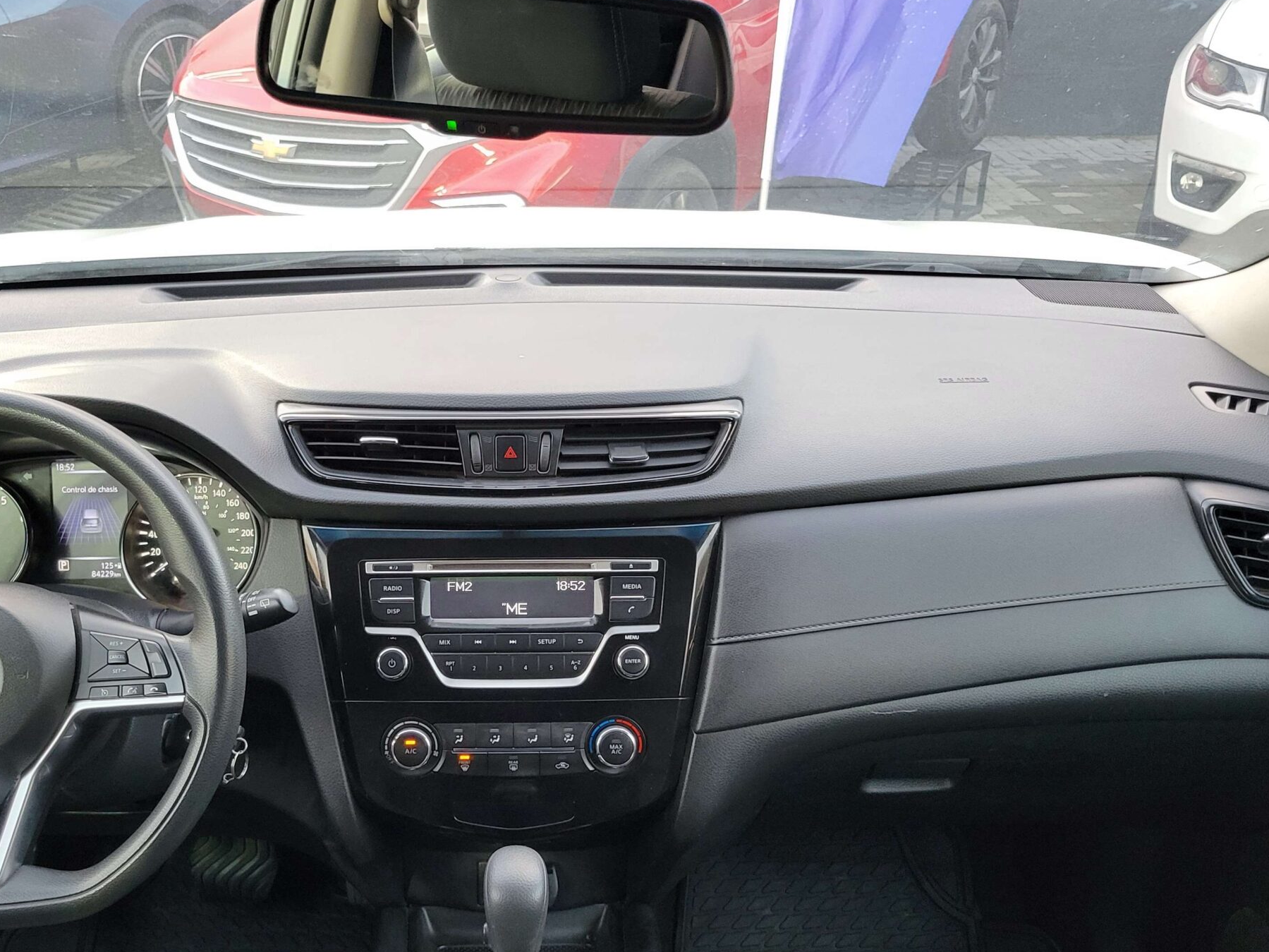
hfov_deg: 49.8
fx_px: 1356
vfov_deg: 38.5
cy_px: 565
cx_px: 504
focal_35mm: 37
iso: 250
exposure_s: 1/100
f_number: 1.8
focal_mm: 5.4
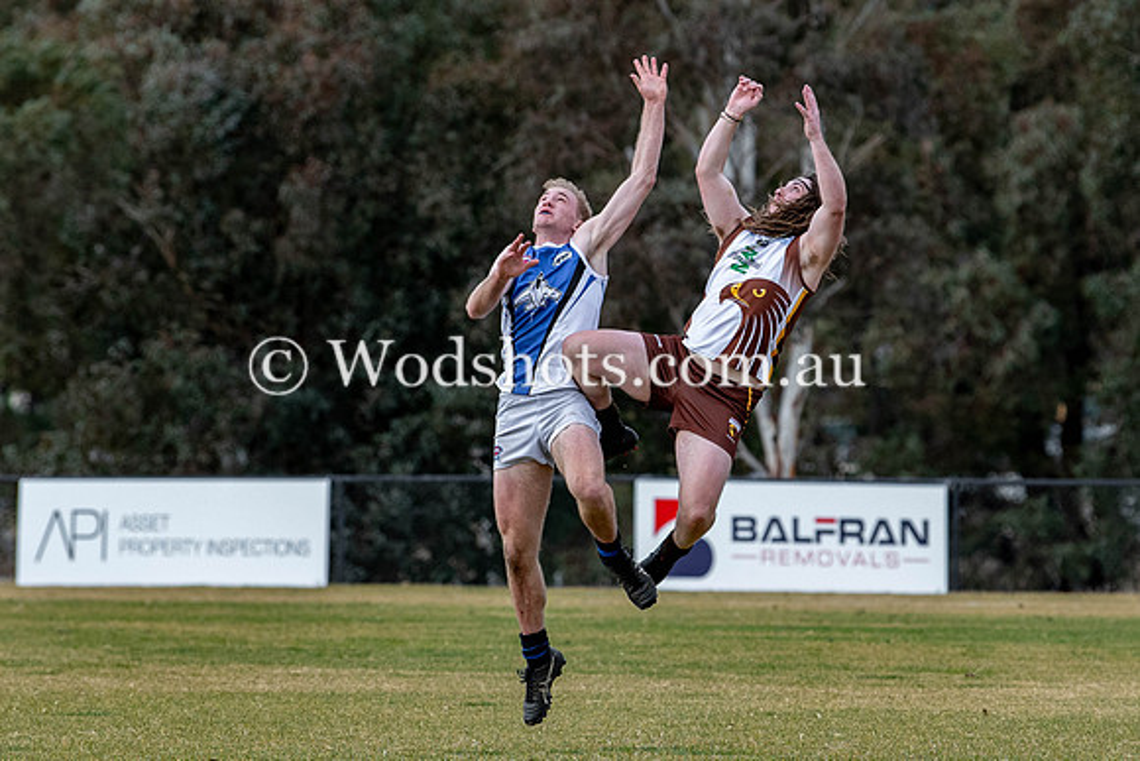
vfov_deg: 2.8
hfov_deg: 4.2
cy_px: 359
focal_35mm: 486
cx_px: 712
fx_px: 15390
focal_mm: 175
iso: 450
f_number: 3.5
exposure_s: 1/1600
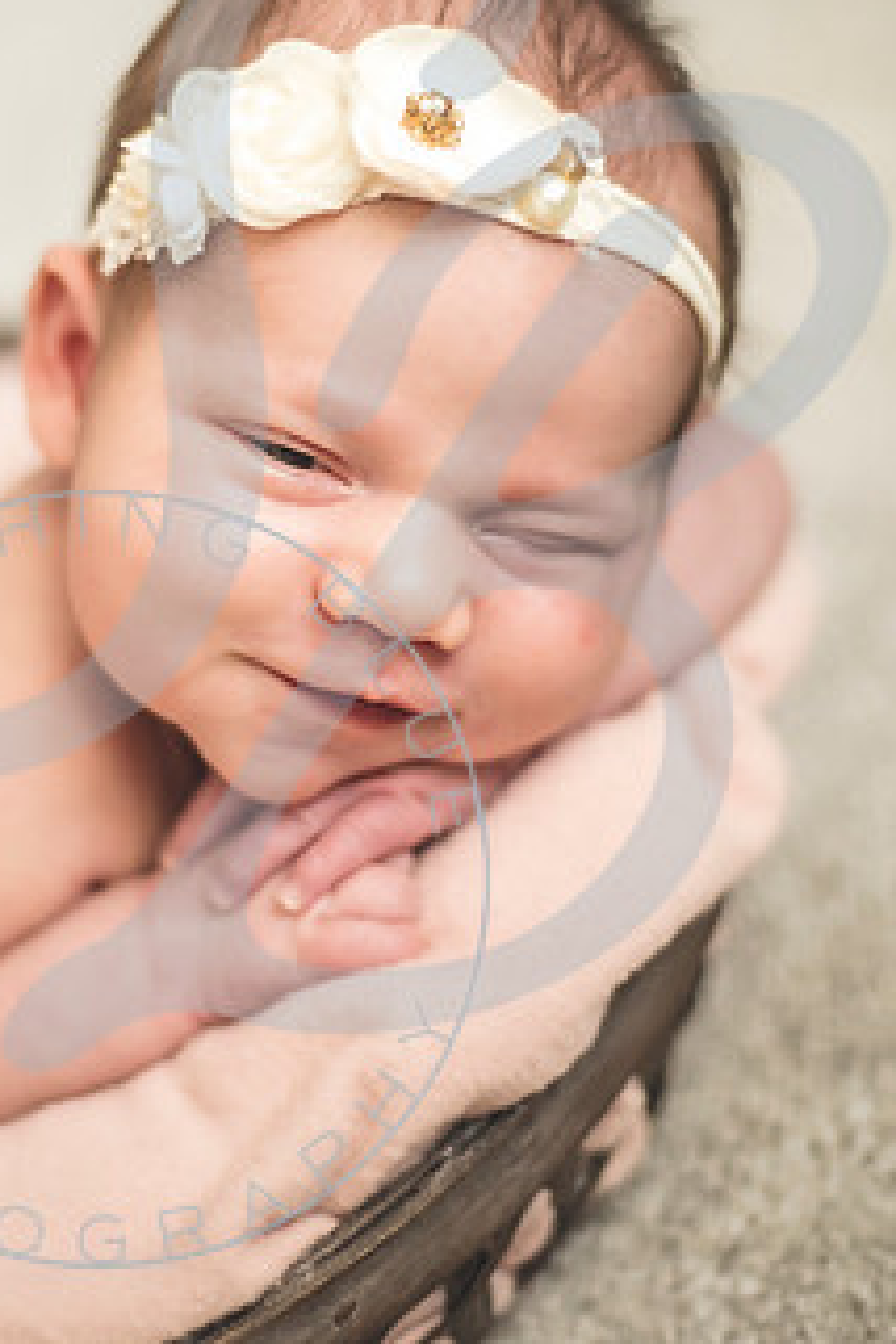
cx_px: 289
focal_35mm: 70
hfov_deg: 19.4
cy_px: 561
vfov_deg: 28.8
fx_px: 2613
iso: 1000
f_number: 1.8
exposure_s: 1/125
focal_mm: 50
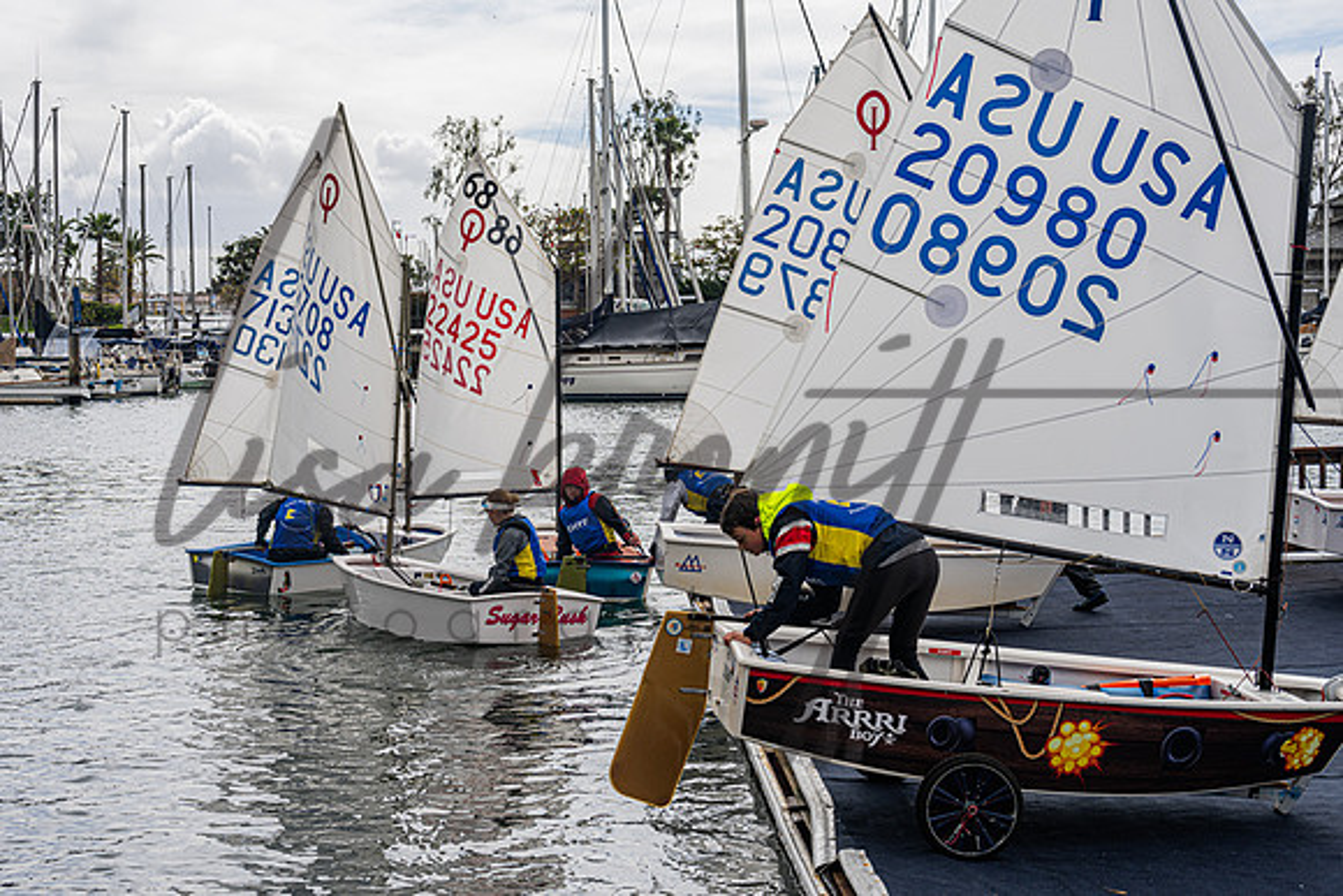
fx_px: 2149
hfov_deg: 34.7
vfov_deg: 23.5
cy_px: 487
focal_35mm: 58
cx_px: 613
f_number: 7.1
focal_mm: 53
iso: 100
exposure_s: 1/400
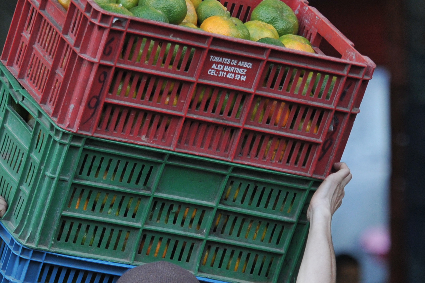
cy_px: 266
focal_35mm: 344
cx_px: 145
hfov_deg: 6.0
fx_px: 4061
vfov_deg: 4.0
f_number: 2.8
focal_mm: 135
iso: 1600
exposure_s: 1/320
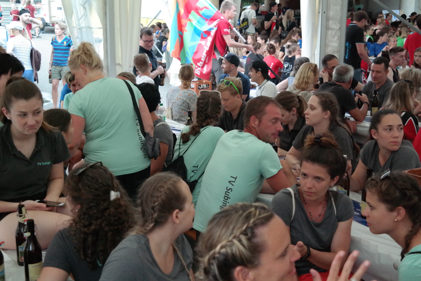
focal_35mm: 53
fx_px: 620
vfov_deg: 25.5
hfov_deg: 37.5
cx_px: 210
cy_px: 140
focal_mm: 35
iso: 3200
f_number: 4.5
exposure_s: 1/60
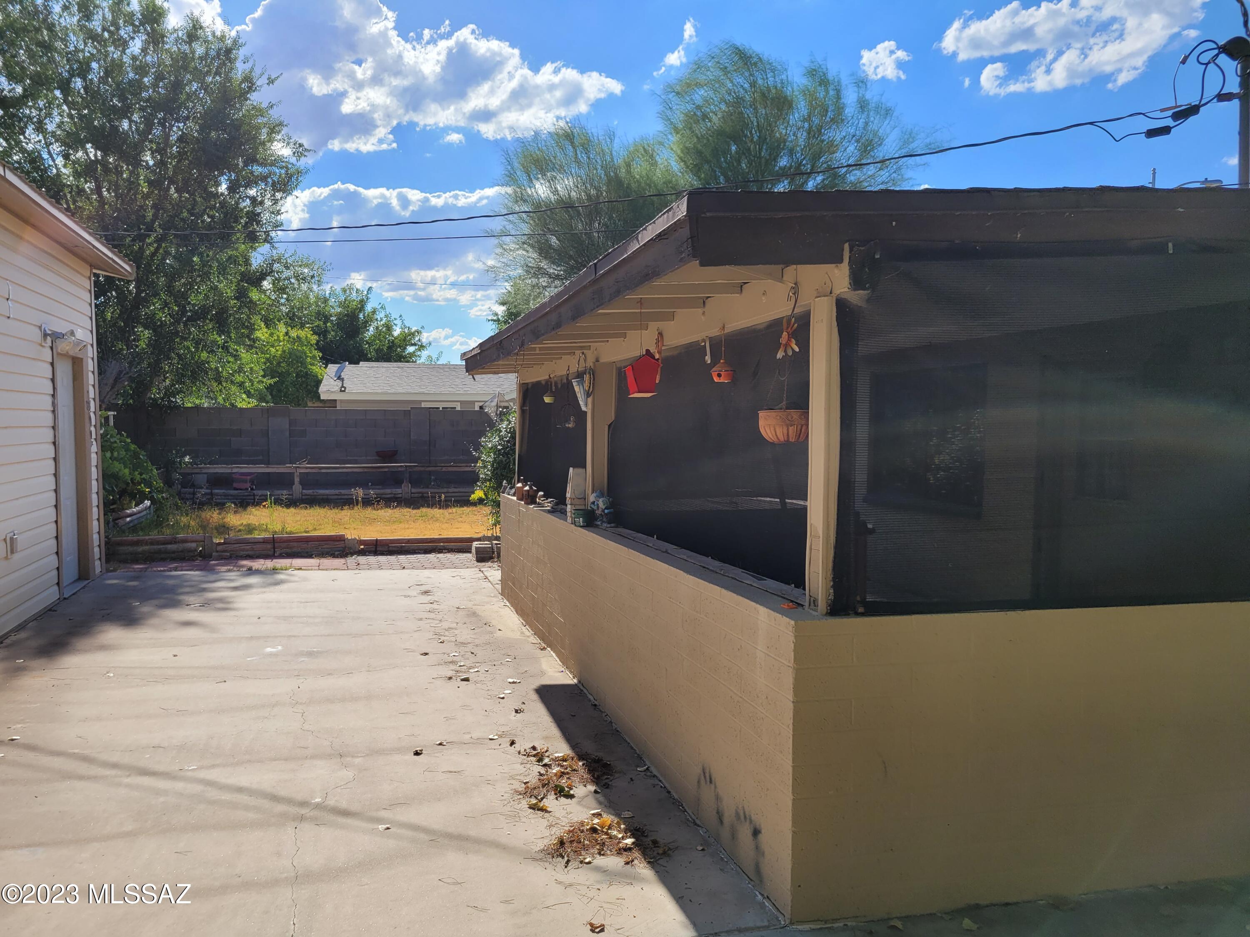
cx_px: 625
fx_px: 939
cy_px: 468
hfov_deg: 67.3
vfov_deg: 53.1
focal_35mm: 26
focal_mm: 5.4
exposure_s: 1/2327
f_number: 1.8
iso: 40
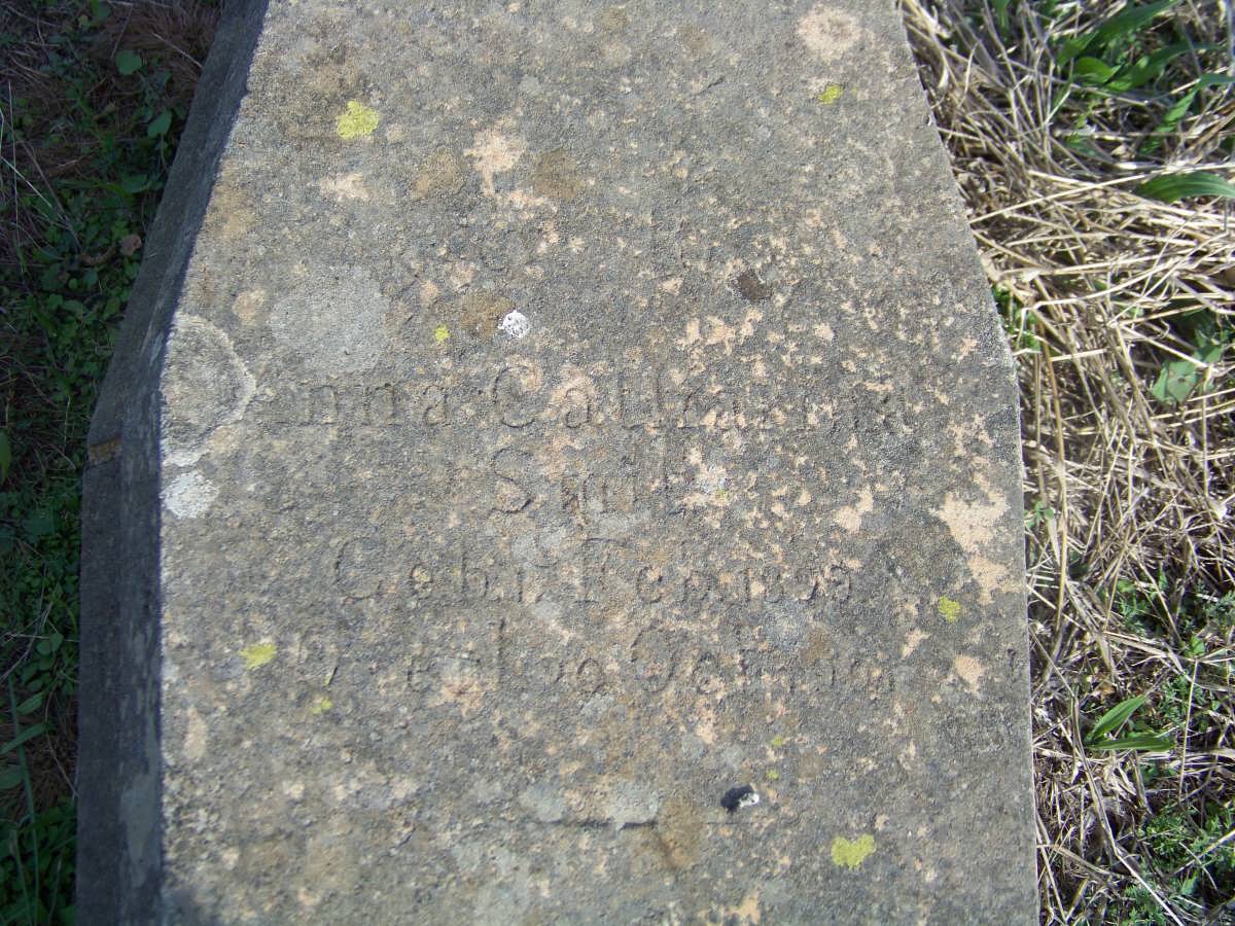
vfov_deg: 29.7
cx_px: 618
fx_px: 1748
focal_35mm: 49
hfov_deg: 38.9
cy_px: 463
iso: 64
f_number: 2.8
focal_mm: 7.6
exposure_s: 1/320
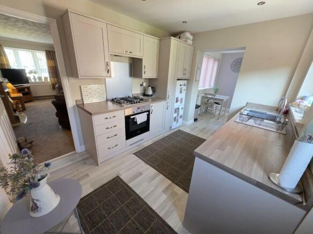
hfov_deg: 106.2
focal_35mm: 13
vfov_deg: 89.9
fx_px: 118
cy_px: 117
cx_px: 156
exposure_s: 1/100
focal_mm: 2.2
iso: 250
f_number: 1.9
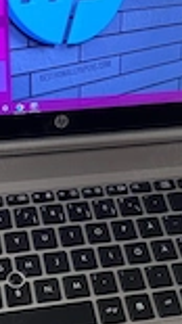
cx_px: 46
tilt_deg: -51.9
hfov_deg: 16.4
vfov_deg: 28.9
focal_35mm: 73
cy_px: 186
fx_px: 627
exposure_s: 1/60
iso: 320
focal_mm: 4.25
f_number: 1.8
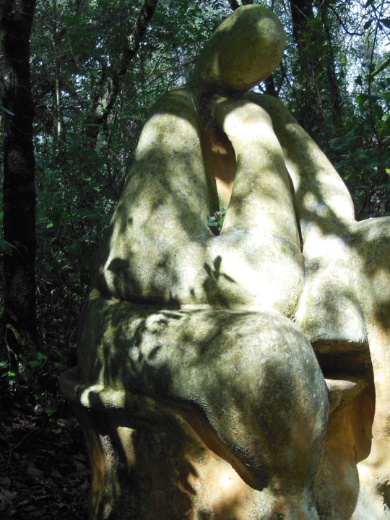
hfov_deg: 19.9
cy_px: 337
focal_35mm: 74
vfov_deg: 26.2
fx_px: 1112
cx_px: 240
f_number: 4.7
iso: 125
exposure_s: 1/100
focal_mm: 9.3
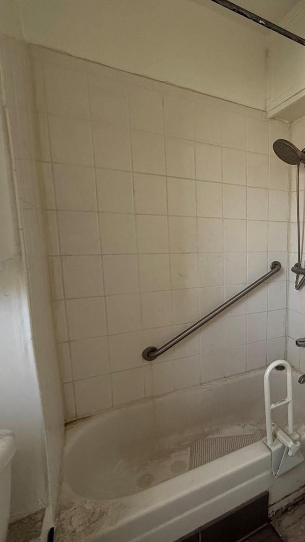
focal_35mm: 21
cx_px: 295
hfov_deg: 46.3
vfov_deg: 83.8
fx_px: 302
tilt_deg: -6.9
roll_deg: -1.2
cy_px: 278
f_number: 2.2
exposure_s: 1/99
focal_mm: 2.22
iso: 250
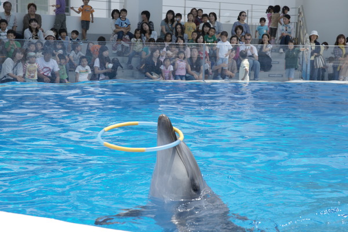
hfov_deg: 28.8
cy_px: 116
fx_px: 677
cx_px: 174
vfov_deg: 19.5
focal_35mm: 70
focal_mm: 70
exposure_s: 1/320
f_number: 8
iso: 200
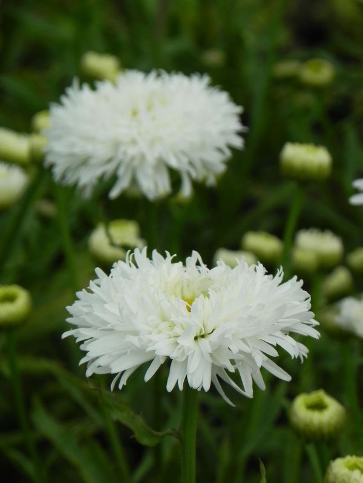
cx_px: 182
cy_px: 242
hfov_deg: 7.0
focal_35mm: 212
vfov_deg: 9.3
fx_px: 2964
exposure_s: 1/800
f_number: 5
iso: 160
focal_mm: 37.7
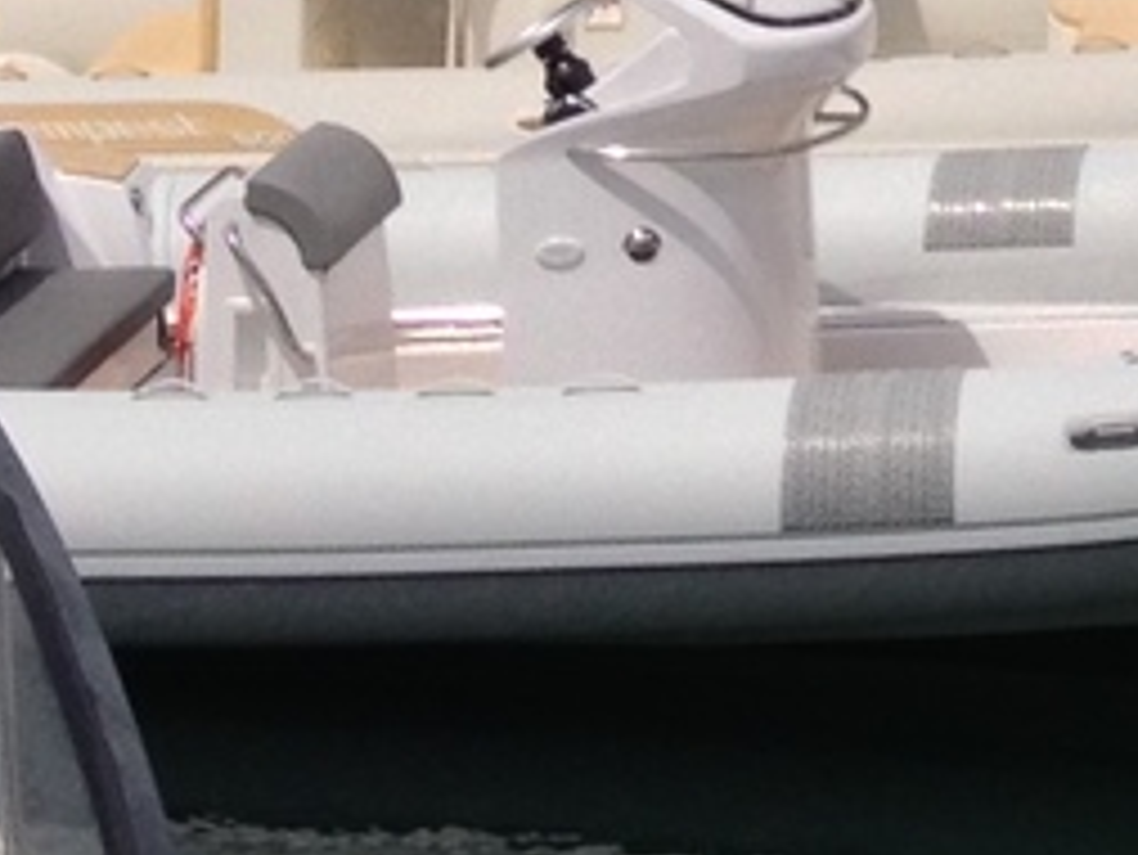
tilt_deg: -1.1
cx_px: 1840
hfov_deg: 8.7
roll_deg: -0.7
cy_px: -1516
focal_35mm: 221
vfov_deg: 6.3
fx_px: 7269
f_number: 2.4
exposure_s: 1/2762
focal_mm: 4.28
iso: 50
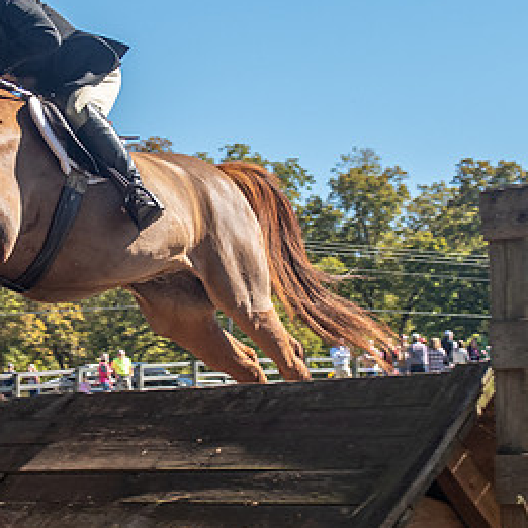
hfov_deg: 16.4
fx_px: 1812
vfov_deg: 16.6
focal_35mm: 105
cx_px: 92
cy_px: 243
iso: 400
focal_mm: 32
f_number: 4
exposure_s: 1/320
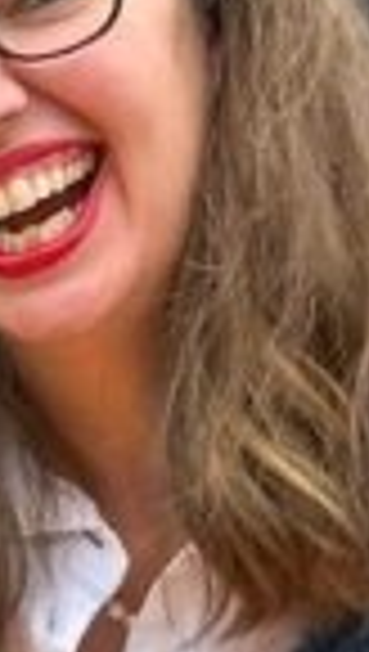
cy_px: 1016
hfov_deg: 4.3
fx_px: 4799
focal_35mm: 277
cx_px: -626
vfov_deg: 7.6
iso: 64
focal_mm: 6.86
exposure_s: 1/450
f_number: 1.8
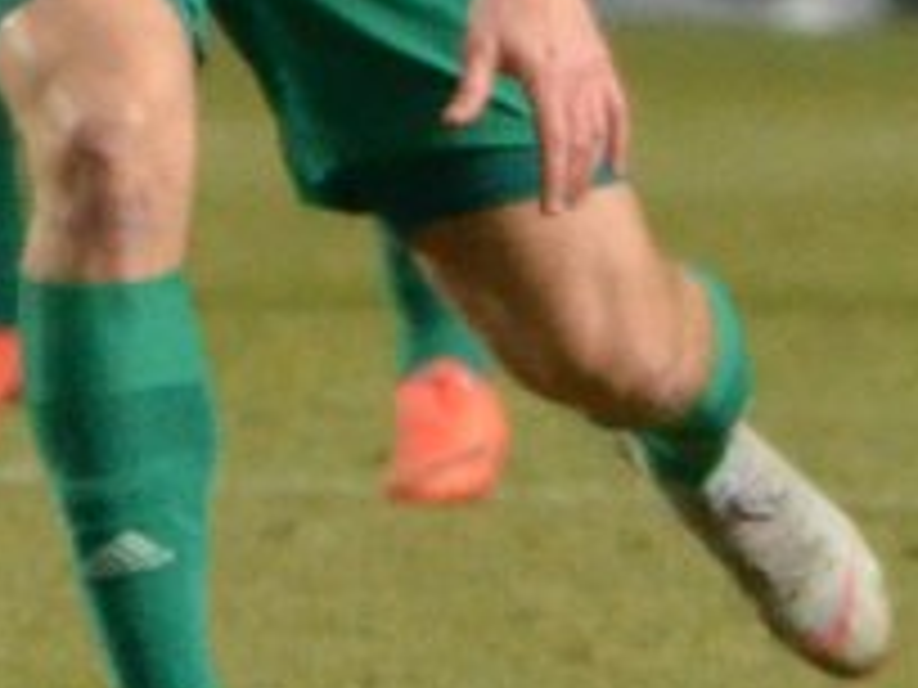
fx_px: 60809
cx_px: -648
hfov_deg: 0.9
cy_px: -220
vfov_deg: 0.6
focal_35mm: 2293
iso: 2500
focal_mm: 270
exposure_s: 1/400
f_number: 5.6
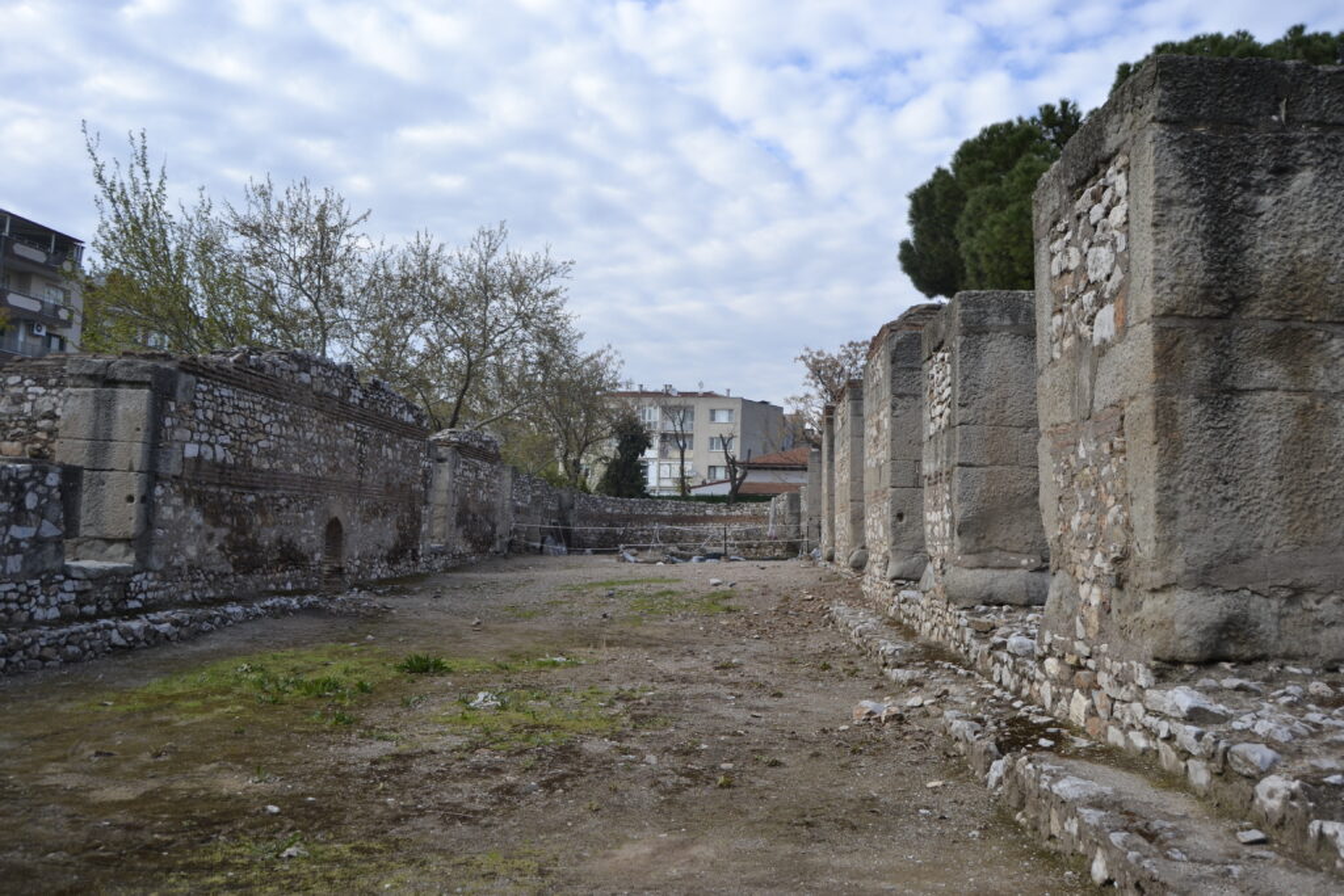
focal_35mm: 27
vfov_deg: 47.9
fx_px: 1008
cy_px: 448
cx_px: 672
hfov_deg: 67.4
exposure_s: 1/400
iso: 100
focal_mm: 18
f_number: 4.5
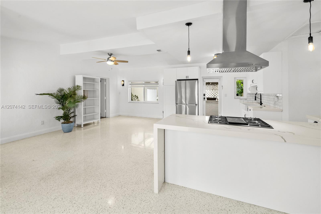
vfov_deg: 81.3
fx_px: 125
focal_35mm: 14
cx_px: 160
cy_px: 107
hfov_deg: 104.2
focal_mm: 14
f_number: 8
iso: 400
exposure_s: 1/15
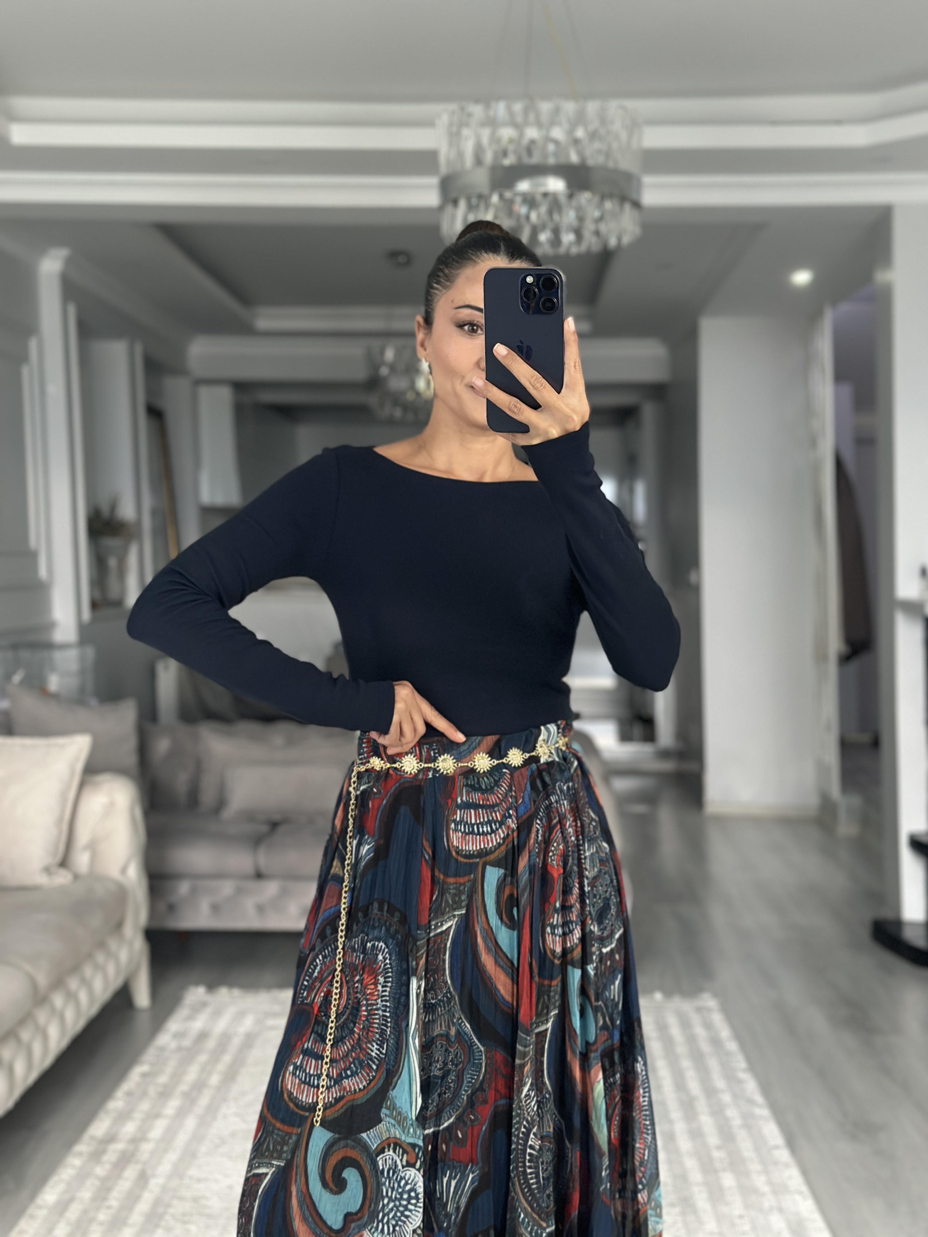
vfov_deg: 39.7
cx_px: 464
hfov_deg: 30.3
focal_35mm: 48
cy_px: 618
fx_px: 1716
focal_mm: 6.86
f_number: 1.78
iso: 400
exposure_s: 1/54
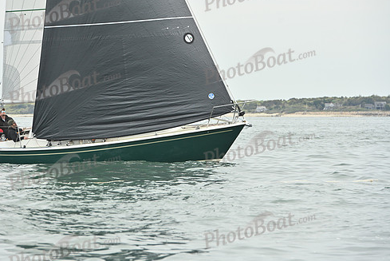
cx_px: 163
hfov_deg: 8.7
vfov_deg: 5.8
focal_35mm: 237
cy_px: 117
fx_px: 2570
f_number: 8
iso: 320
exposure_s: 1/800
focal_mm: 200
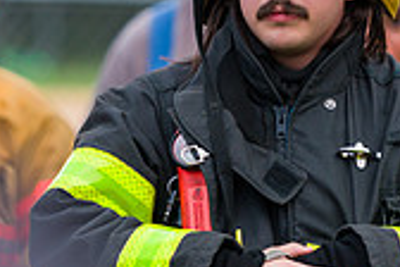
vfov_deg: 2.5
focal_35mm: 553
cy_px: 0
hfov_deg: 3.7
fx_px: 6144
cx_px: 360
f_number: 3.2
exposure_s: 1/250
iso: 500
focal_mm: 160
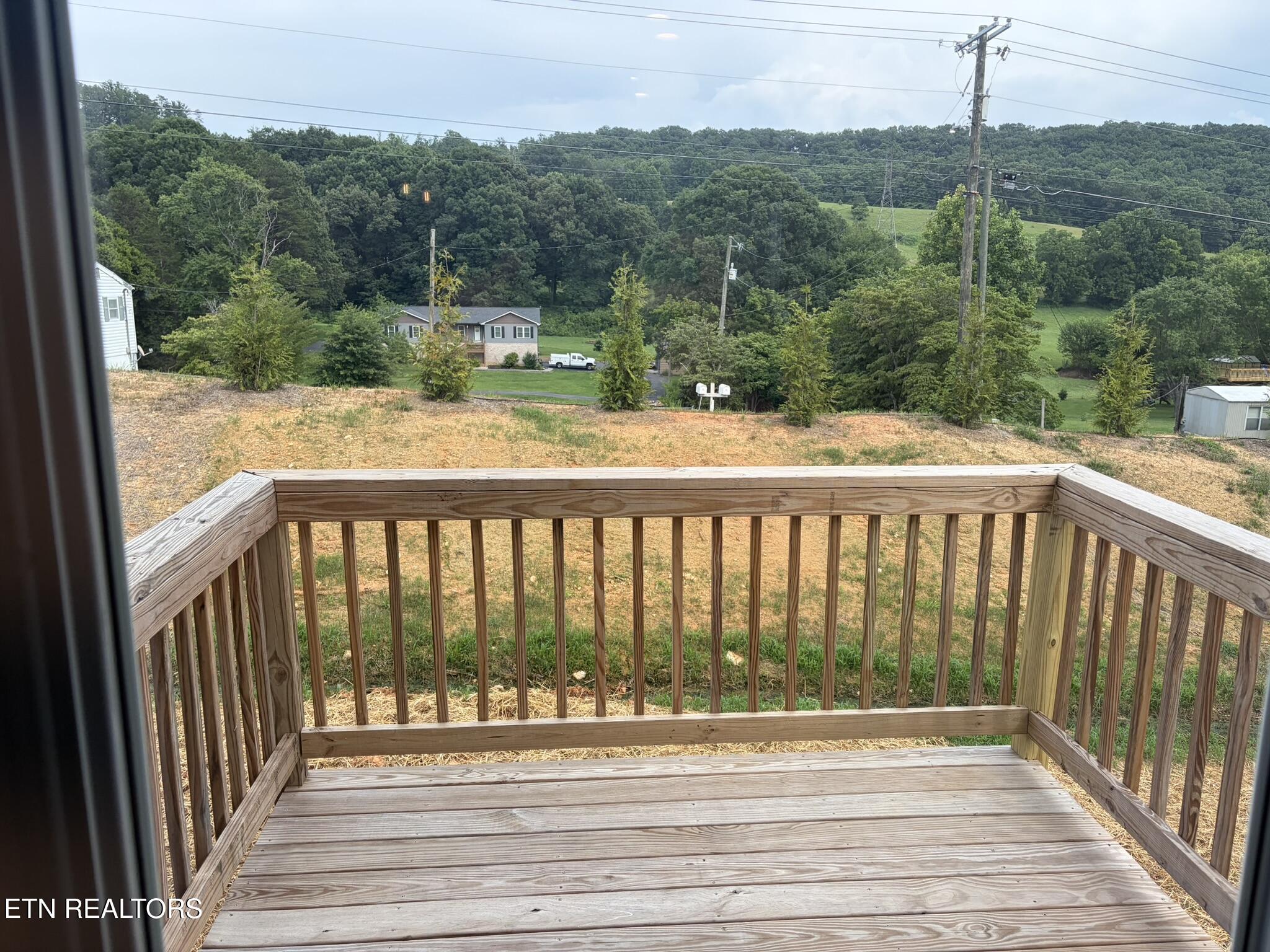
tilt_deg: -11.8
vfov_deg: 53.1
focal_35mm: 26
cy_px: 476
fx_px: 954
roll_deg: -0.3
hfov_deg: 67.3
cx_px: 635
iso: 50
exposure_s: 1/716
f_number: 1.6
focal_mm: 5.96
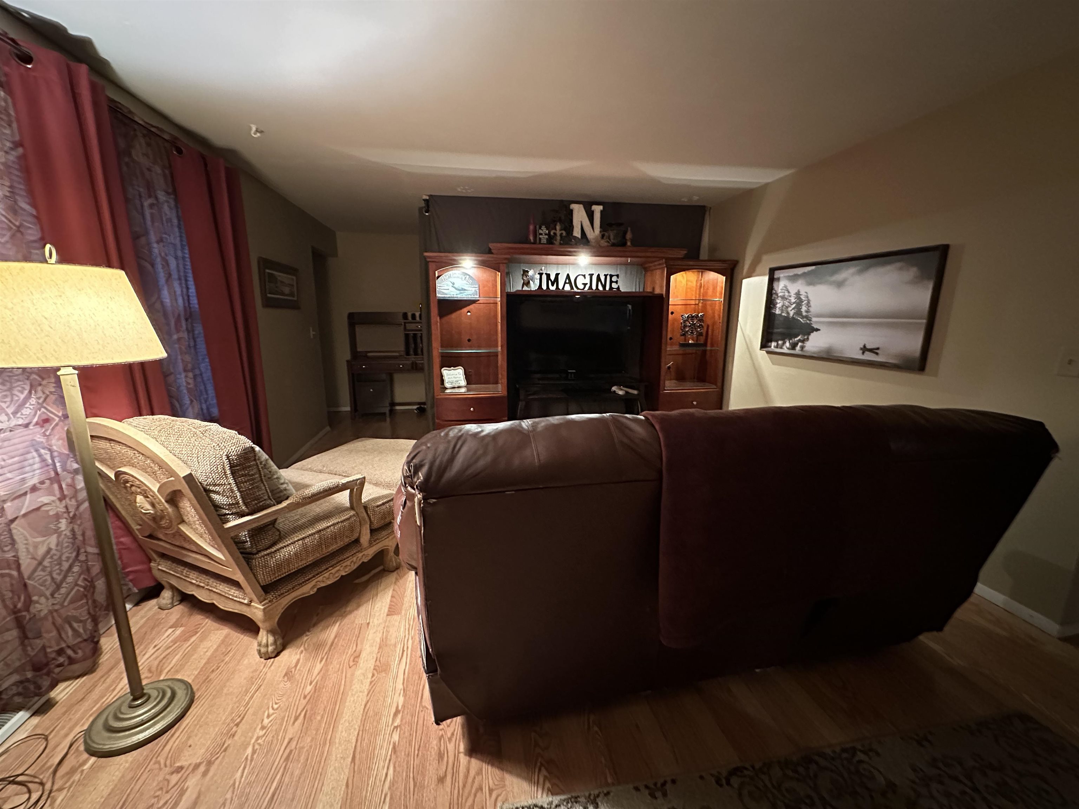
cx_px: 540
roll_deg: -0.4
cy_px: 404
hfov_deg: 102.1
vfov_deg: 85.7
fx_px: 436
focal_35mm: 14
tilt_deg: -11.8
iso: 1250
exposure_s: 1/30
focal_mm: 2.22
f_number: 2.2
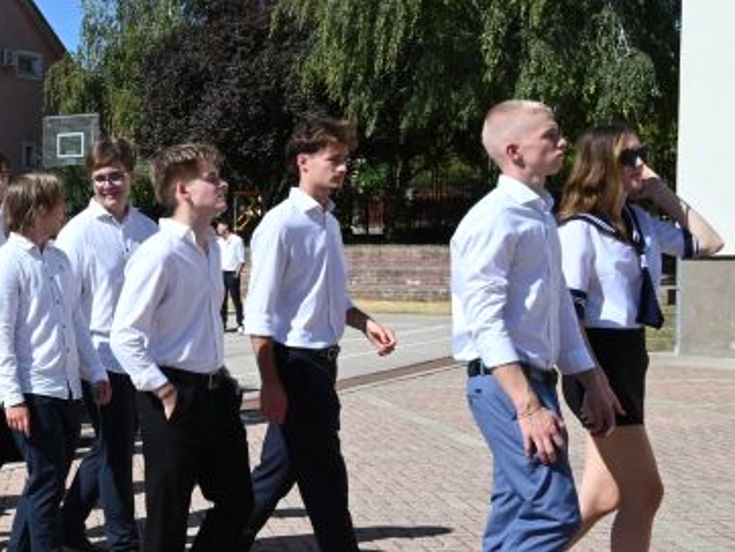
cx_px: -47
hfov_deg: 27.6
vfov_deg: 22.5
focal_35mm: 65
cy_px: 348
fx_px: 1382
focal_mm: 30.5
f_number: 18
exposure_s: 1/1250
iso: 1600
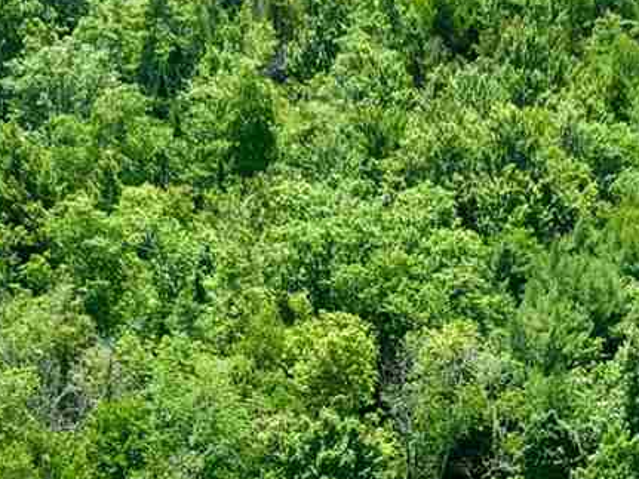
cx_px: 501
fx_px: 3156
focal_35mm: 171
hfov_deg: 11.5
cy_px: 477
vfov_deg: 8.6
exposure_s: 1/2000
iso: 130
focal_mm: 12.29
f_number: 2.8
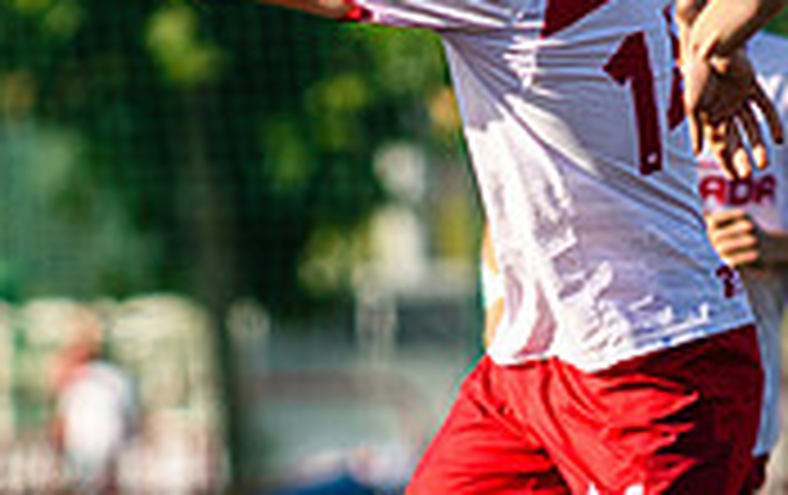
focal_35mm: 1255
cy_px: 338
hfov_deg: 1.7
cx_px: 389
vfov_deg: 1.1
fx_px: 26995
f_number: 3.2
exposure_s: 1/1000
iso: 100
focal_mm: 200
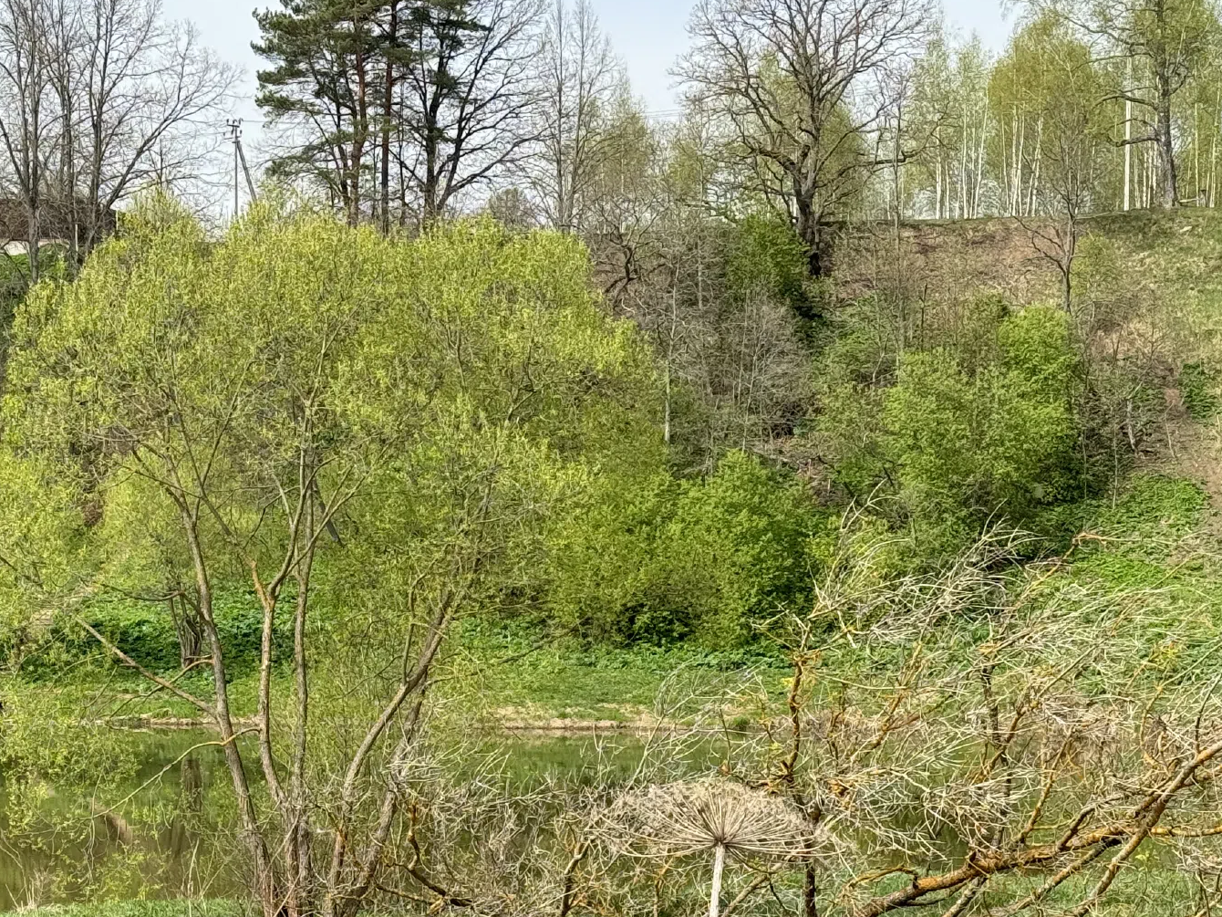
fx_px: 3036
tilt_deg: -2.6
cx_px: 280
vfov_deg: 17.1
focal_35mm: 86
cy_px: 706
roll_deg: +0.2
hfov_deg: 22.5
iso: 64
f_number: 1.78
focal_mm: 6.76
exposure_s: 1/1560
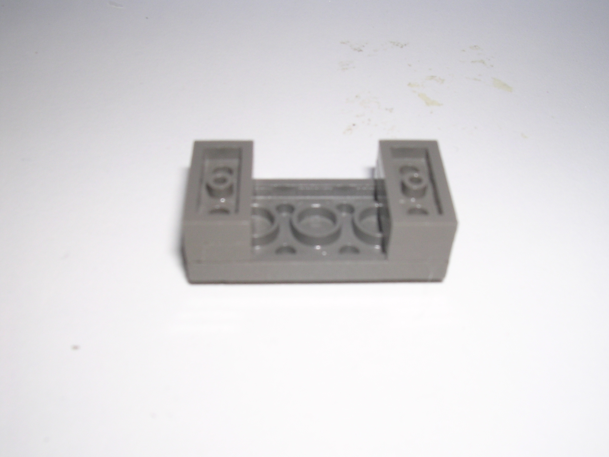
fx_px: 704
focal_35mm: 40
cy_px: 232
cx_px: 320
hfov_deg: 46.8
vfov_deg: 36.0
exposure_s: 1/60.1
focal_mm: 5.8
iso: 100
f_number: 5.6
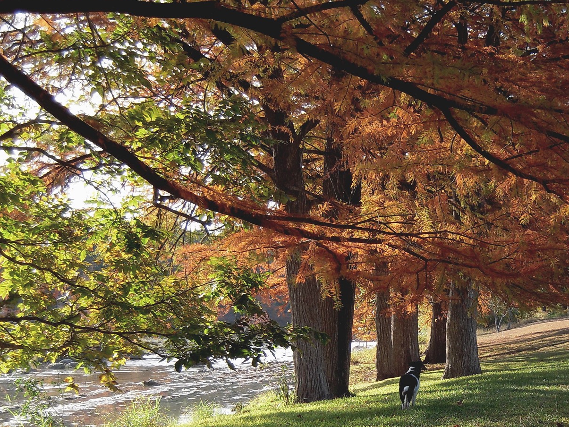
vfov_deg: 17.2
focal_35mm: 85
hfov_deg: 22.7
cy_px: 333
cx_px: 452
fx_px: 1397
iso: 100
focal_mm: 8.9
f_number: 3.5
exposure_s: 1/250
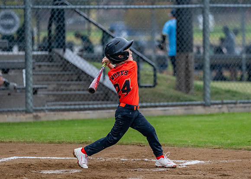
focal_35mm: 268
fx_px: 1911
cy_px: 83
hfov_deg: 7.5
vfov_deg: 5.4
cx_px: 138
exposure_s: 1/1000
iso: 1600
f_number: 2.8
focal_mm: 173
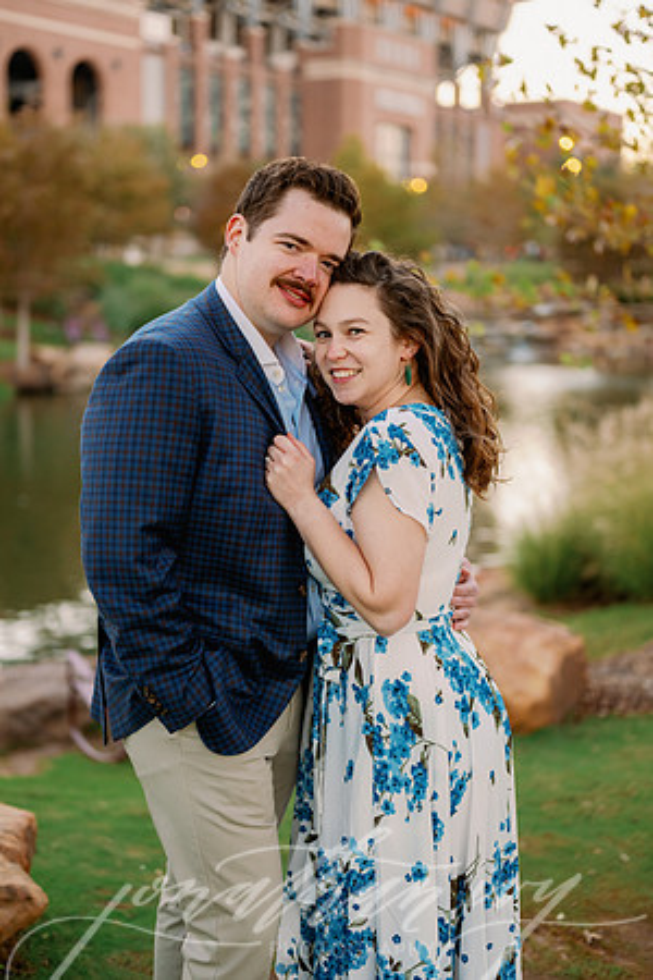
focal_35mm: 50
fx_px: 1360
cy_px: 490
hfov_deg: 27.0
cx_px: 326
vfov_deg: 39.6
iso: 640
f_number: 2
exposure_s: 1/500
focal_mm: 50
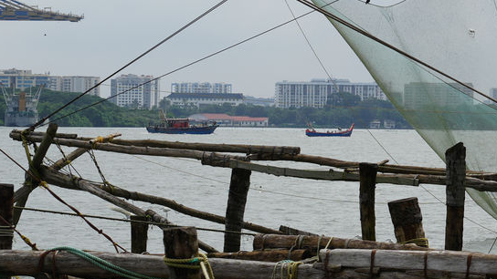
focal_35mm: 296
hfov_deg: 7.2
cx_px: 596
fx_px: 3901
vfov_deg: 4.1
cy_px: 49
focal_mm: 96
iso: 100
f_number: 10
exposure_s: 1/320
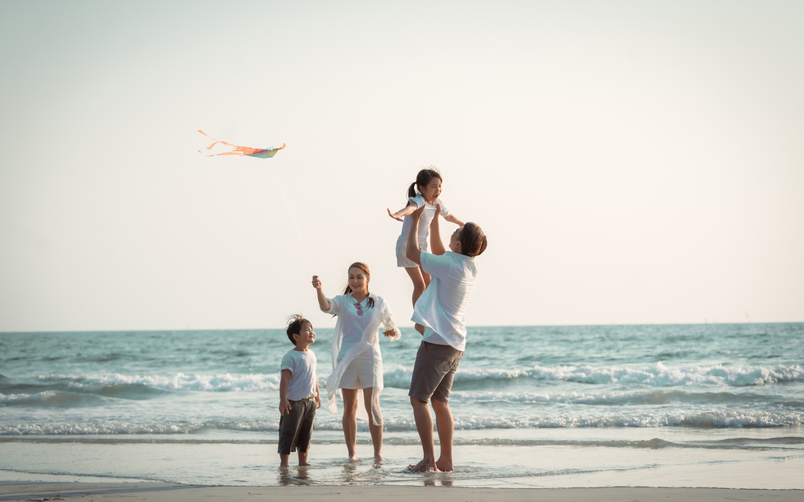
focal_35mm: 87
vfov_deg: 15.0
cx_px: 402
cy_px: 255
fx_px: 1906
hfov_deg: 23.8
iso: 100
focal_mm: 85
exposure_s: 1/1000
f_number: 4
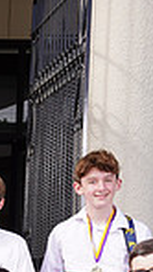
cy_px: 350
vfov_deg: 12.7
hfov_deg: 6.9
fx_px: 1186
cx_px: -240
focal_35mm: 164
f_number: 6.3
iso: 100
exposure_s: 1/200
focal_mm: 40
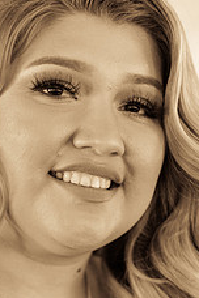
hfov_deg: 3.9
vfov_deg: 5.8
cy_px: 273
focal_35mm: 355
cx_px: 82
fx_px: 2943
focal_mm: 180
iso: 320
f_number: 2.8
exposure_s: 1/200
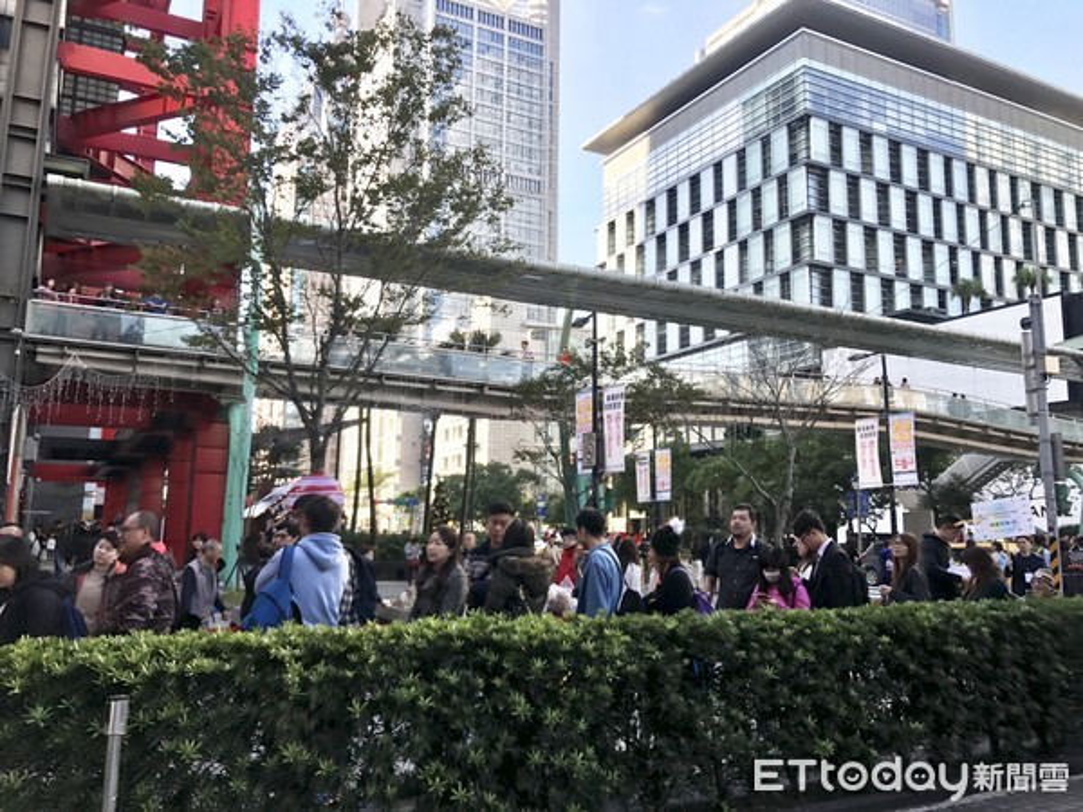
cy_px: 406
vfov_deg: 49.7
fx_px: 876
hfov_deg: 63.4
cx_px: 542
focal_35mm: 28
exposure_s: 1/449
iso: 20
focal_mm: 3.99
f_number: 1.8
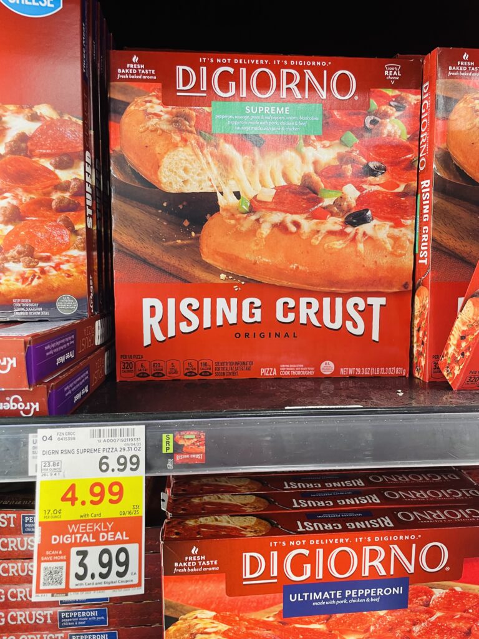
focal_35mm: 26
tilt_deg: -6.6
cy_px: 320
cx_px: 240
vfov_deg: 67.3
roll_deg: +0.8
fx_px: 480
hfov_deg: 53.1
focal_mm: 4.2
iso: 100
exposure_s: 1/60
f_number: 1.6
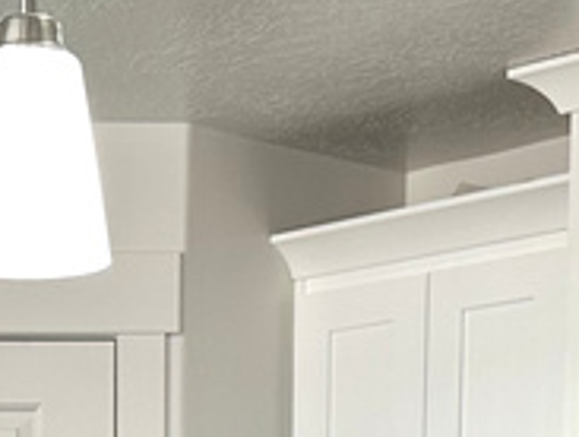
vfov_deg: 10.2
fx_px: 2246
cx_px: 111
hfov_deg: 14.6
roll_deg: -0.6
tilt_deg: -4.0
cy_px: 884
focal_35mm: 134
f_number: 1.78
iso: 125
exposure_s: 1/120
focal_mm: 6.86
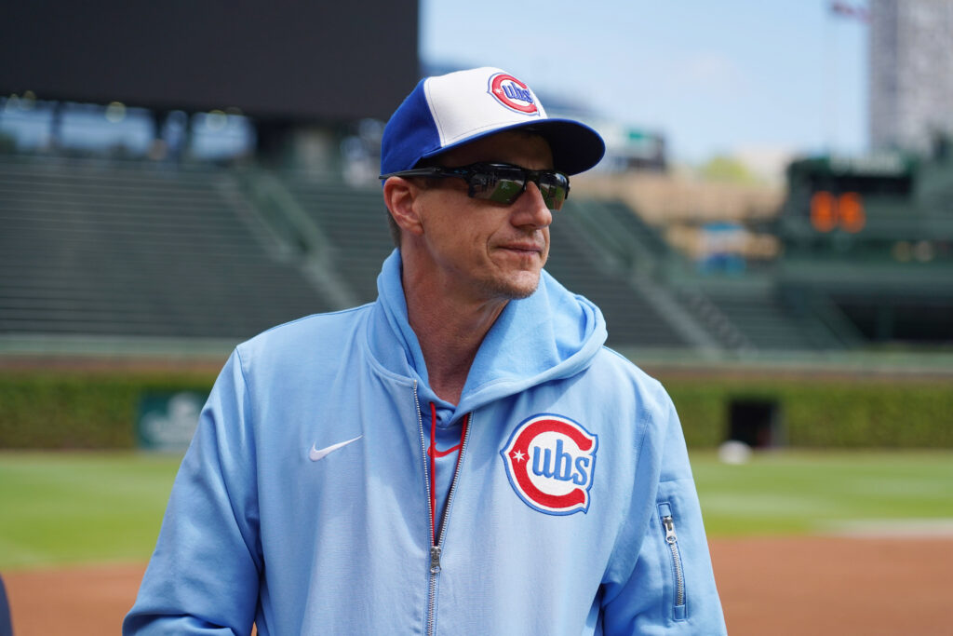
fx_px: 2780
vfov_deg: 13.0
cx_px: 476
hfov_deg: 19.5
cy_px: 318
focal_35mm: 105
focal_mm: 105
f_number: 4
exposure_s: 1/1600
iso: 320
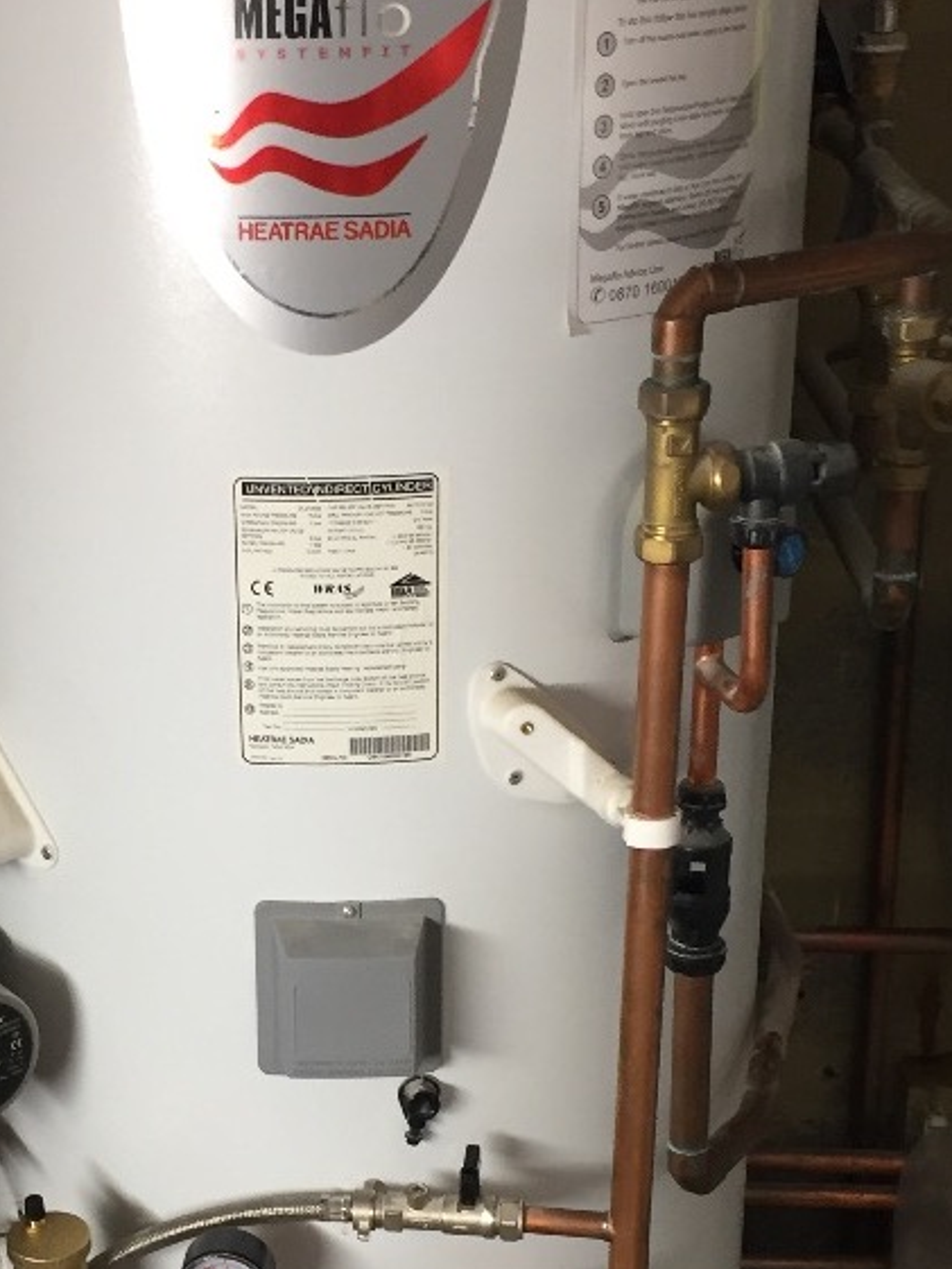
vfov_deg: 31.1
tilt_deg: -20.3
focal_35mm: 62
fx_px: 2273
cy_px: 774
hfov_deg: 23.4
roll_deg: +1.1
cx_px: 244
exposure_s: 1/33
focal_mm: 4.15
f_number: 2.2
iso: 125
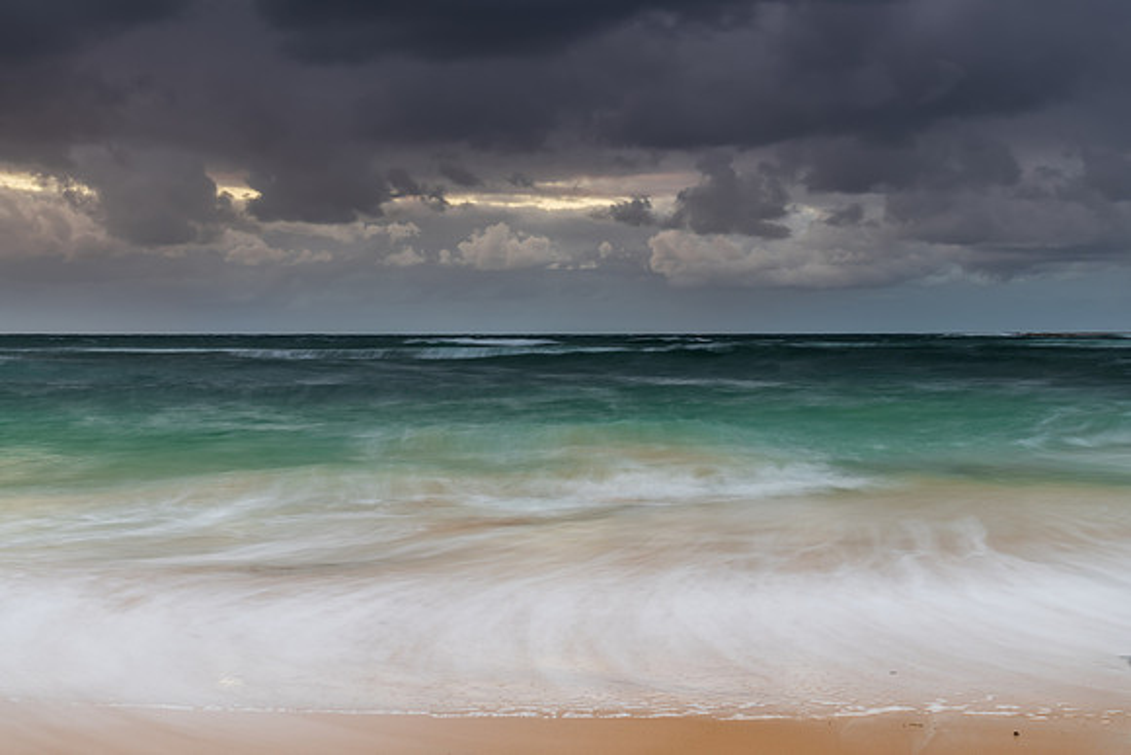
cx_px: 566
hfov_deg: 38.9
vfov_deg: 26.5
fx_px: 1602
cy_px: 378
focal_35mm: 51
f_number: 9
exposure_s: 2.5
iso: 50
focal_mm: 50
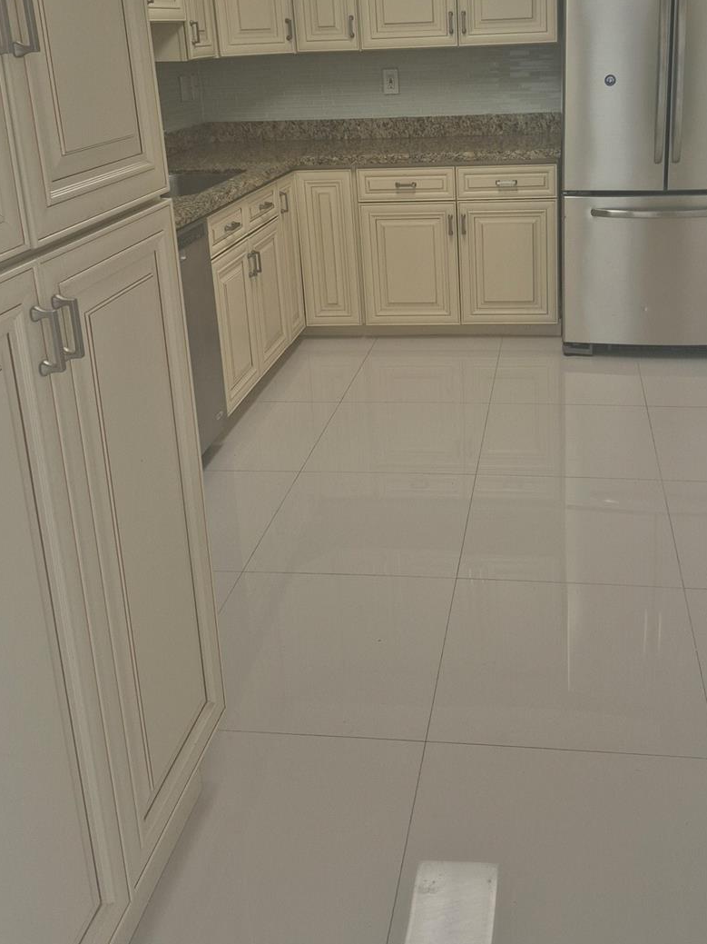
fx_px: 926
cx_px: 459
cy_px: 282
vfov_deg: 52.4
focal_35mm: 34
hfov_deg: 41.4
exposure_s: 1/120
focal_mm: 5.4
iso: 80
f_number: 1.8
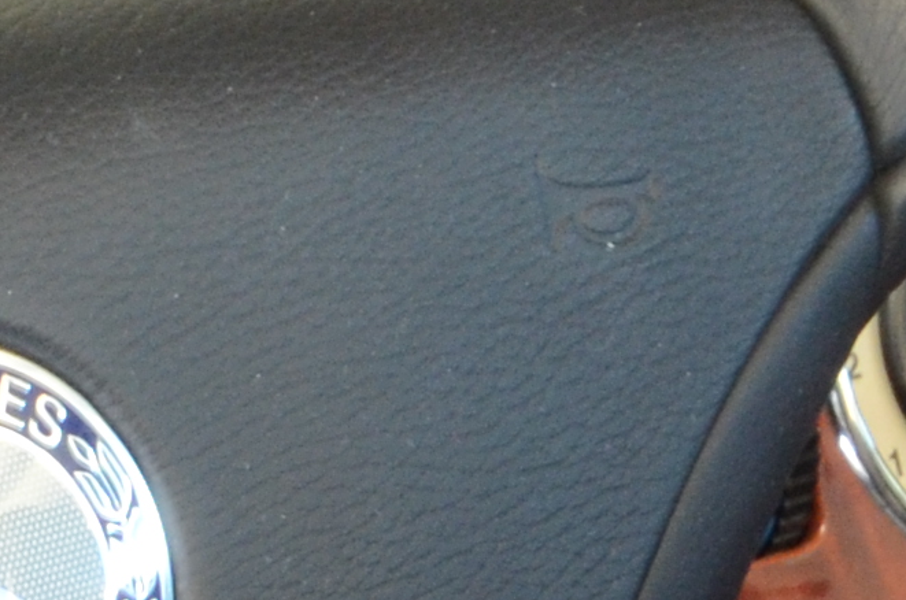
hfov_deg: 3.8
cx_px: -581
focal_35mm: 537
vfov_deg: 2.5
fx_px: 13488
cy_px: 660
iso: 800
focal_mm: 48
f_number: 20
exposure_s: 2
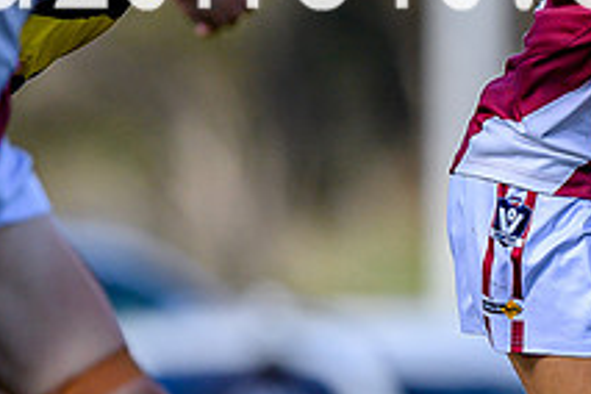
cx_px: 796
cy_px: 201
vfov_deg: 0.7
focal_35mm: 2058
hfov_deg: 1.0
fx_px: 33783
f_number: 4
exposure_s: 1/2000
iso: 320
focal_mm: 500
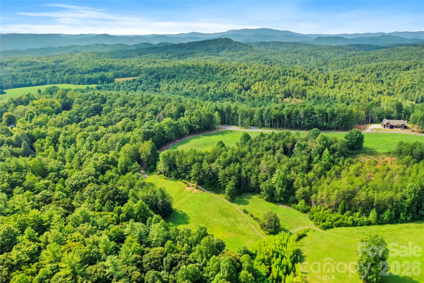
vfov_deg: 46.4
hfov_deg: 65.5
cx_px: 212
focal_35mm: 28
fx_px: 330
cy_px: 142
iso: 100
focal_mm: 10.26
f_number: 5
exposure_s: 1/320
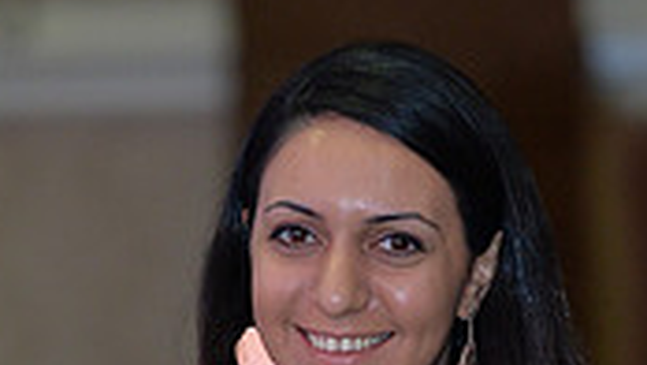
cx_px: 363
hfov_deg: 3.1
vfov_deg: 1.7
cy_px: 592
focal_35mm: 697
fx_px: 11961
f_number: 3.2
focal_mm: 200
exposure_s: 1/250
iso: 1250
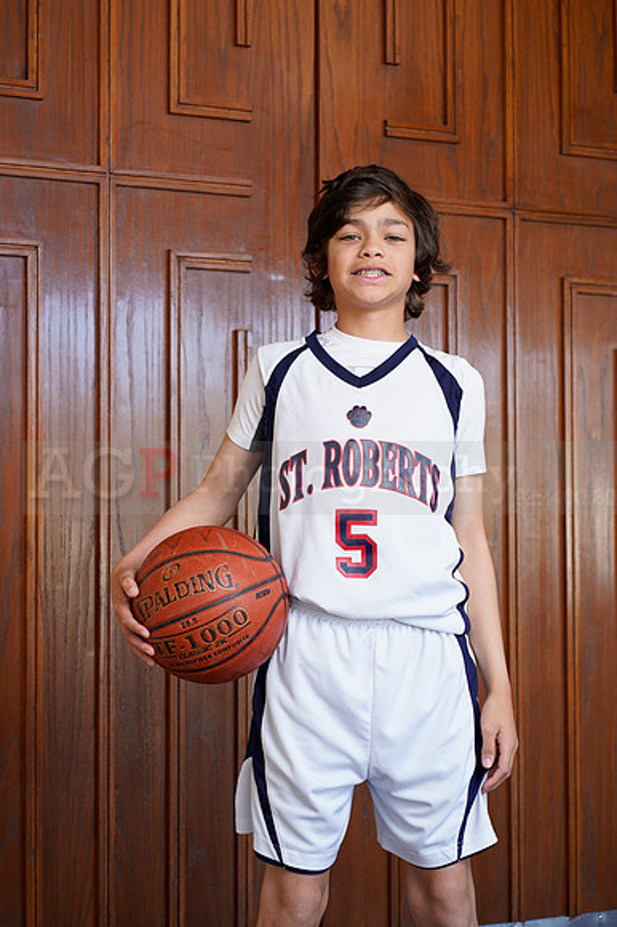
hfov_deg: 16.1
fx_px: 2188
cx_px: 308
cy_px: 464
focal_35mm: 85
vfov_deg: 23.9
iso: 200
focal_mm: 85
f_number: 5.6
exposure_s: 1/60
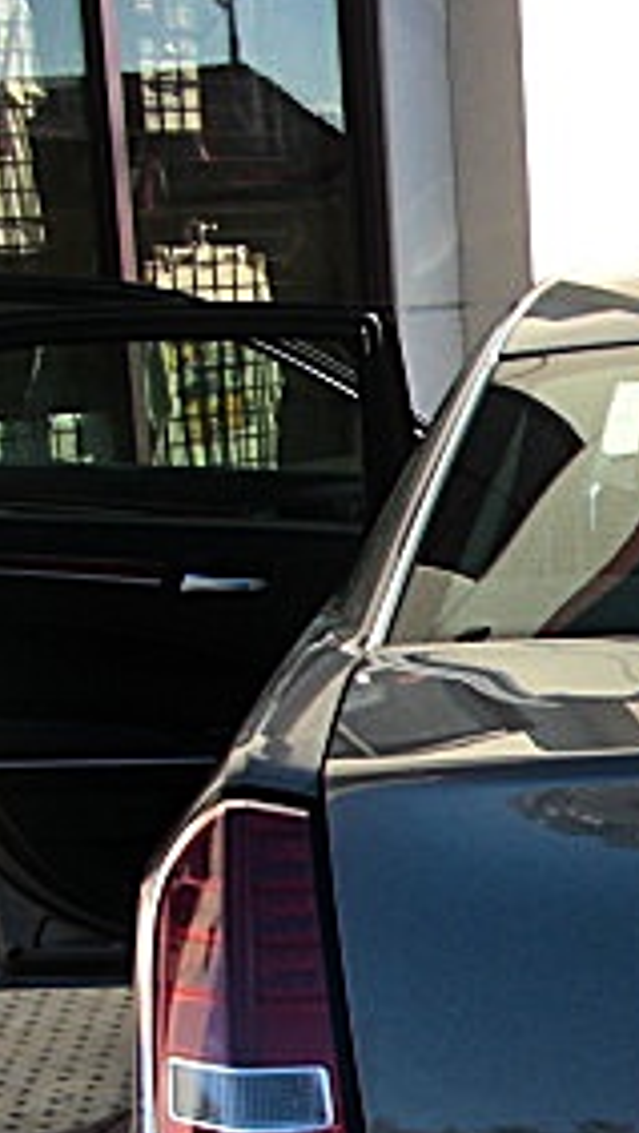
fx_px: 2676
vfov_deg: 23.5
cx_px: 1085
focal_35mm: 89
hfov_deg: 12.6
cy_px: 916
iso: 50
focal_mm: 6.3
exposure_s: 1/320
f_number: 2.8
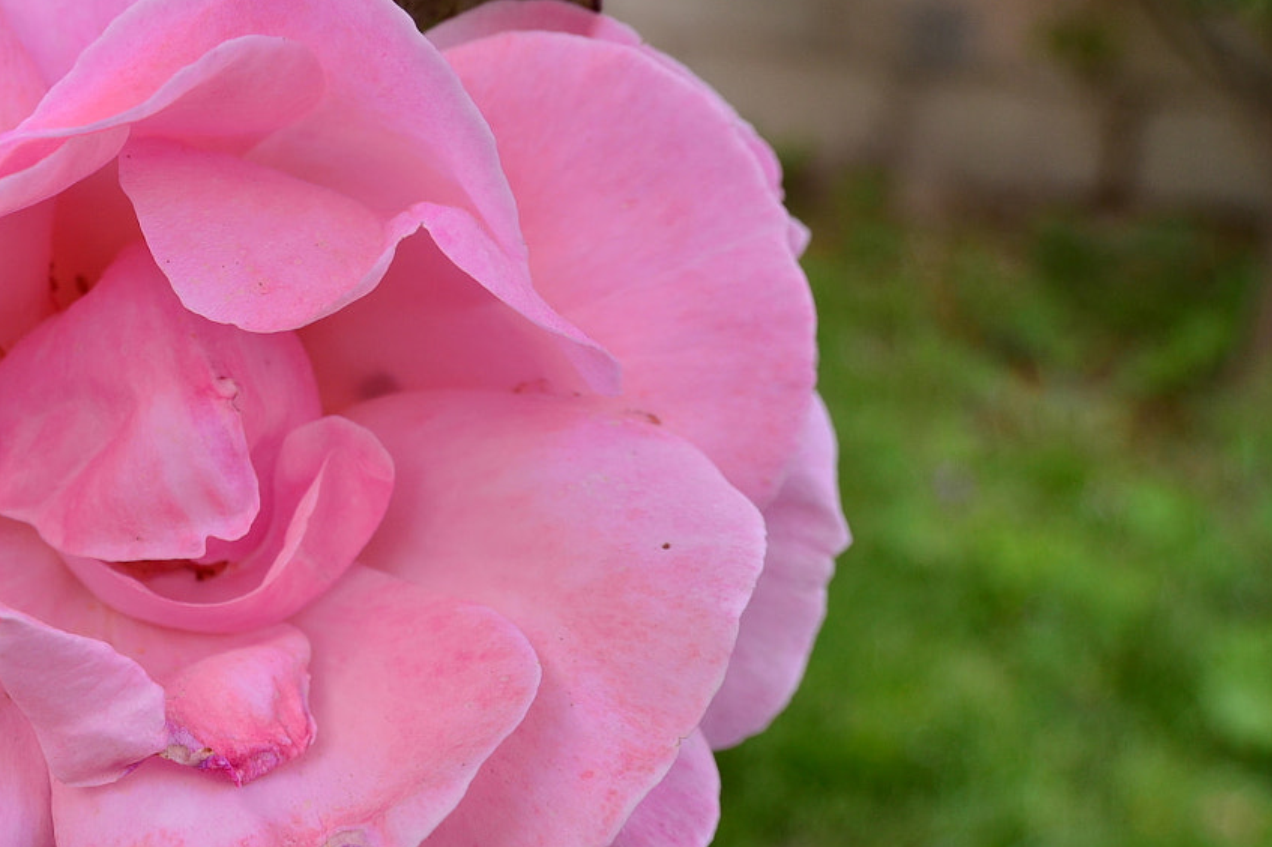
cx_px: 138
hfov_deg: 28.6
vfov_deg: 20.0
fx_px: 2402
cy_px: 381
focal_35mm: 68
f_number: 4.5
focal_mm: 24
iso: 100
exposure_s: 1/125
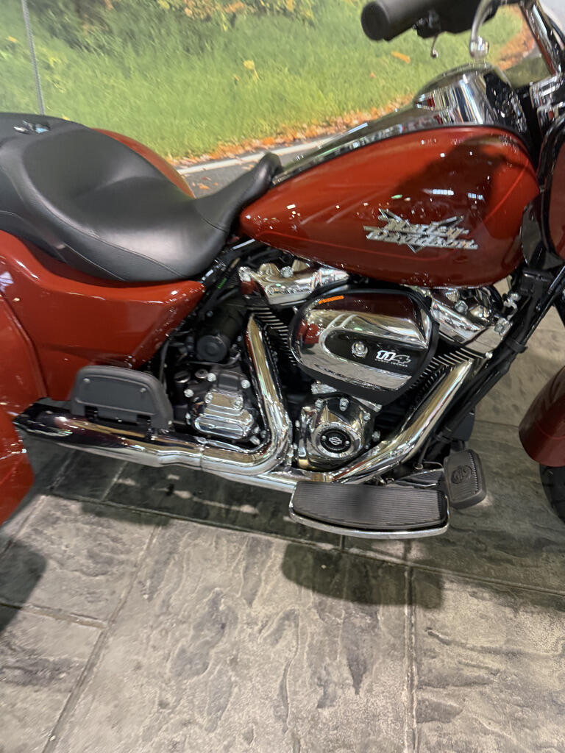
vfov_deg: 71.6
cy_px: 376
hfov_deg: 56.8
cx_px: 282
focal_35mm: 24
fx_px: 522
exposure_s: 1/60
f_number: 1.78
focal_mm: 6.76
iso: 320
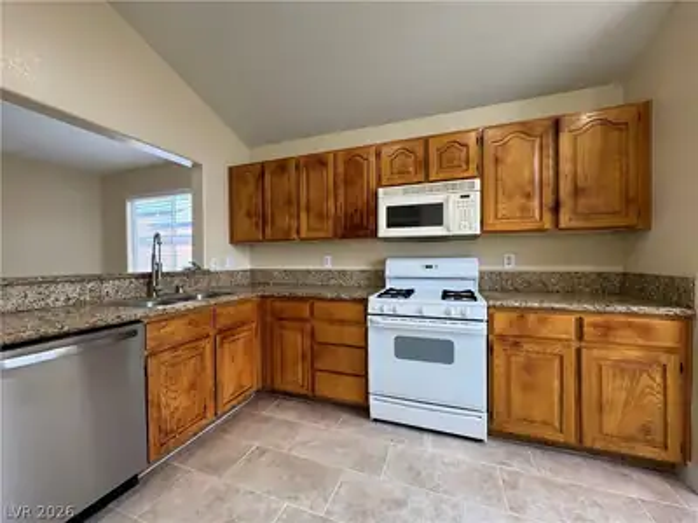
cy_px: 262
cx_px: 349
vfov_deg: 85.7
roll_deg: +0.1
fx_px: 282
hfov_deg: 102.1
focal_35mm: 14
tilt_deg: -1.6
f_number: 2.2
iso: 160
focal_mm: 2.22
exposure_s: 1/120
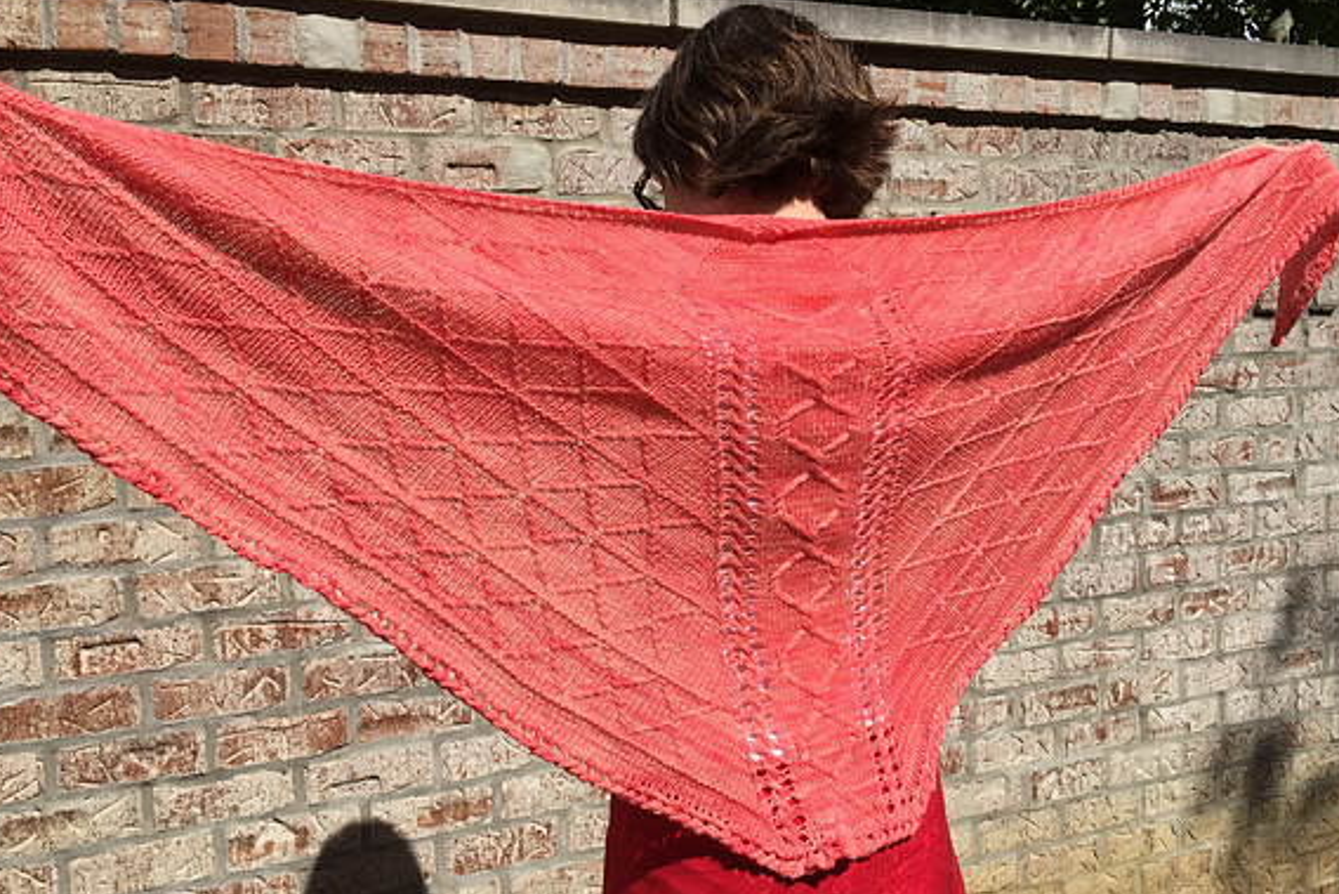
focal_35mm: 34
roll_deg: -2.2
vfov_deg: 38.9
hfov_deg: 55.8
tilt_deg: -5.9
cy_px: 422
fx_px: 1265
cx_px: 681
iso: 32
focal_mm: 4.15
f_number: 2.2
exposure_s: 1/2639
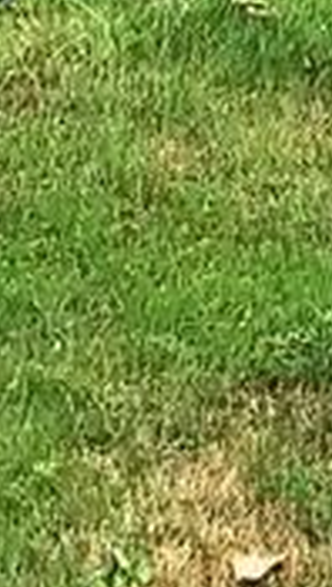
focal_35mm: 229
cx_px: 684
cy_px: -1353
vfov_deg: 7.8
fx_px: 3568
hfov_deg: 5.2
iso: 20
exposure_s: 1/609
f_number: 1.8
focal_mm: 4
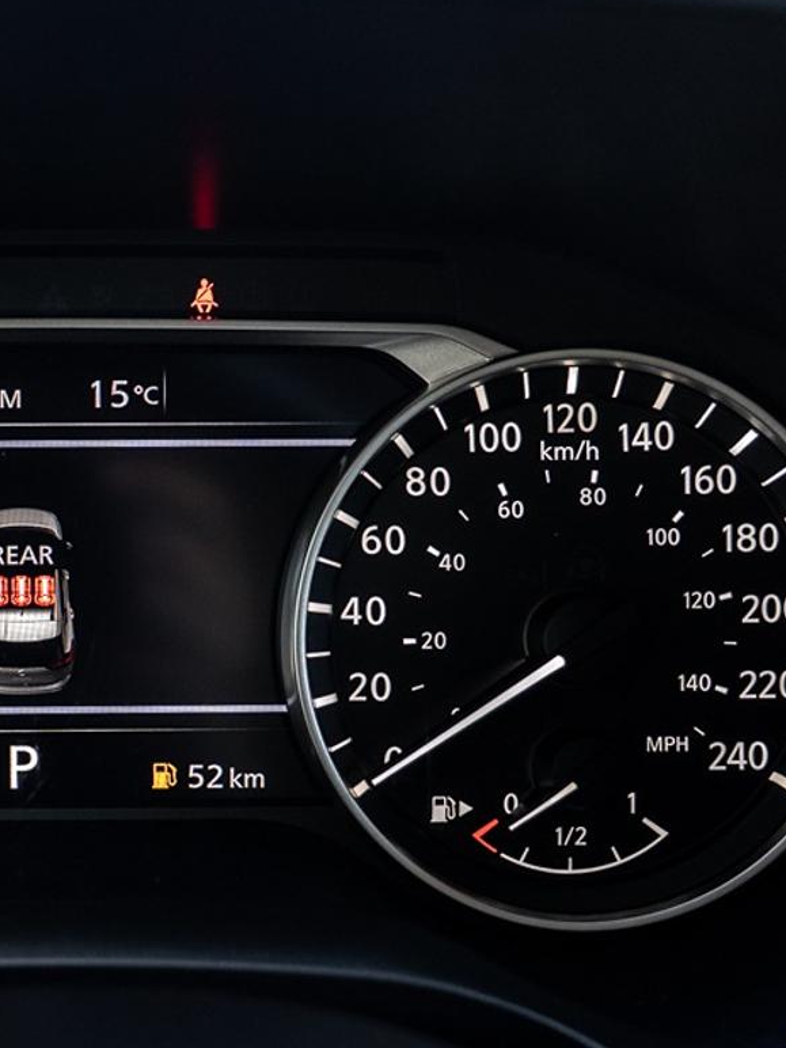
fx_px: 1817
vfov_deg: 32.2
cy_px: 576
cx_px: 23
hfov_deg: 23.5
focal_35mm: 60
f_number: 4
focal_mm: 24
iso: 2000
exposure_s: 1/60
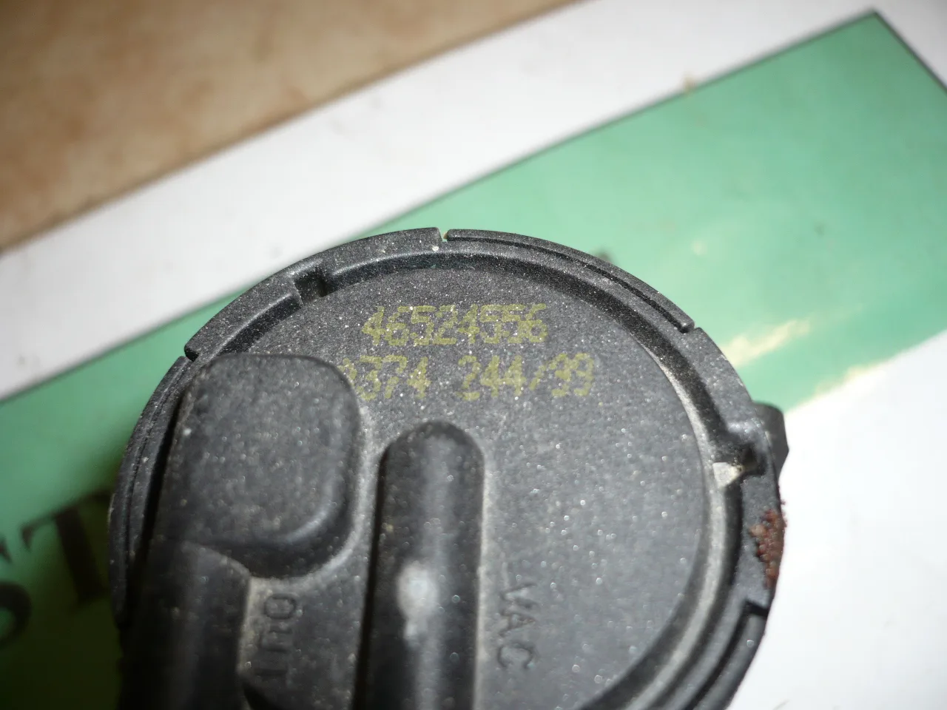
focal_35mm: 35
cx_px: 474
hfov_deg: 52.6
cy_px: 355
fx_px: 958
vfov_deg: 40.7
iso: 100
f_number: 2.8
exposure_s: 1/30
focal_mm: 5.8
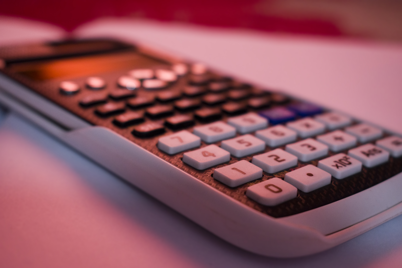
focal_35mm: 60
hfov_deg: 33.4
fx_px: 670
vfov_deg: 22.6
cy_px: 134
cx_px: 201
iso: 1000
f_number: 4.8
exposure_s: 1/25
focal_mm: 40
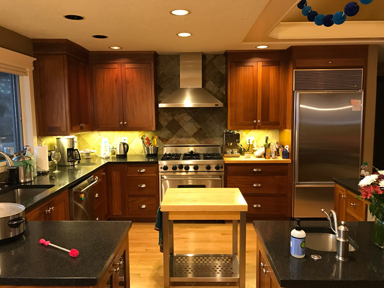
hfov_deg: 63.4
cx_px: 192
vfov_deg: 49.8
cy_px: 144
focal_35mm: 28
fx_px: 311
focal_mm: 3.99
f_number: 1.8
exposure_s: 1/15
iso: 100
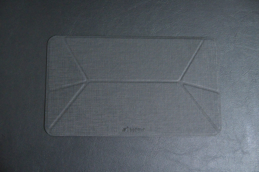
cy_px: 86
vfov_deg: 29.8
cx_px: 130
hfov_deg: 43.6
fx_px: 324
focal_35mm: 45
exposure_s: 1/125
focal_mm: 30
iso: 6400
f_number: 2.5
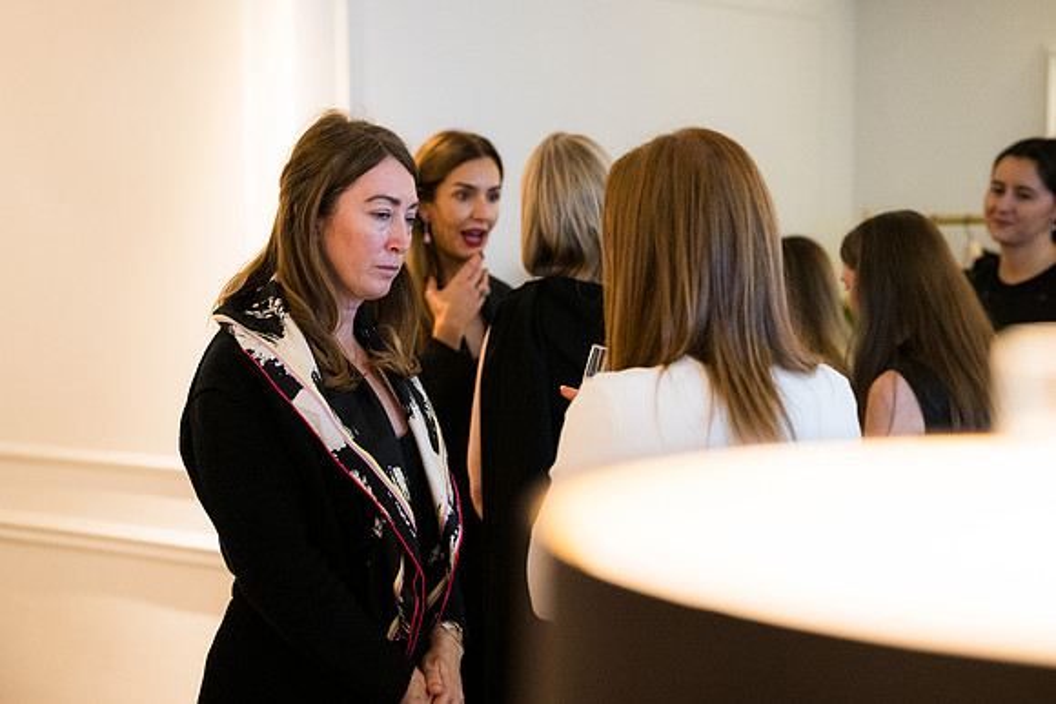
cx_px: 528
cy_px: 352
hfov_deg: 32.4
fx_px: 1819
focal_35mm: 62
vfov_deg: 21.9
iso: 2800
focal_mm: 62
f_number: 3.2
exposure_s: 1/160
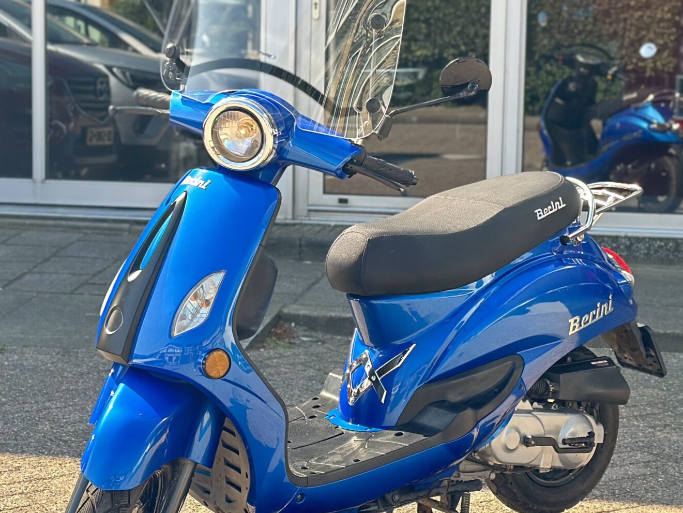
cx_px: 343
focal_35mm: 93
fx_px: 1835
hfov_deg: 21.1
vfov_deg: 15.9
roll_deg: -1.1
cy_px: 202
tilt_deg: -5.8
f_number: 1.78
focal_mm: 6.86
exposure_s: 1/315
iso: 80
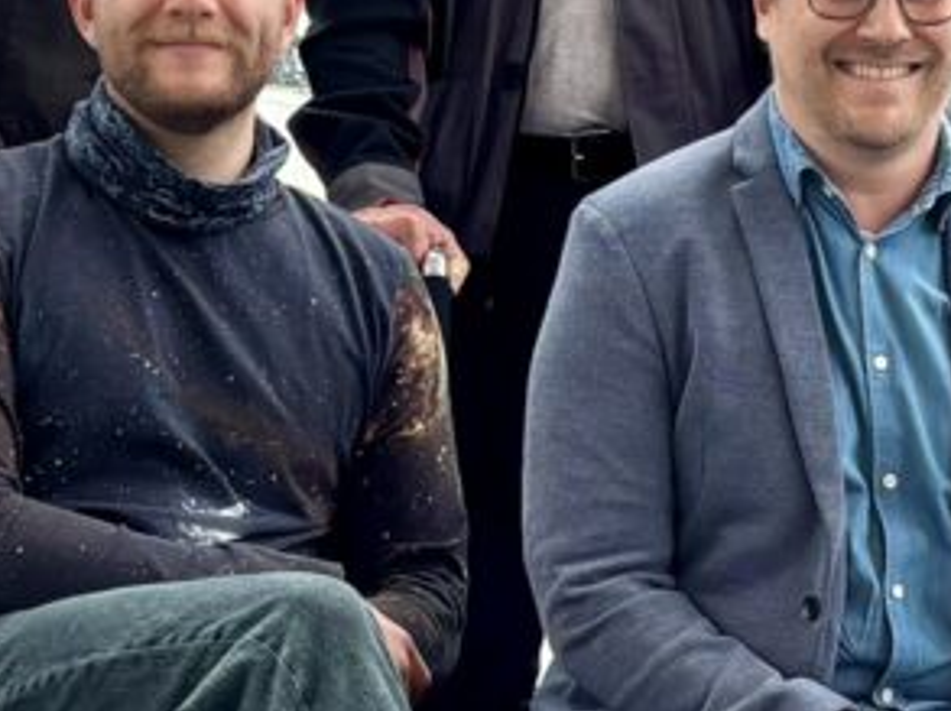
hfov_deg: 20.7
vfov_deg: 16.2
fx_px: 2497
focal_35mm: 91
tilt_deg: -9.0
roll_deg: -3.0
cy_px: 458
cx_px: 1013
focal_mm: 5.96
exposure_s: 1/139
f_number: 1.6
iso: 64
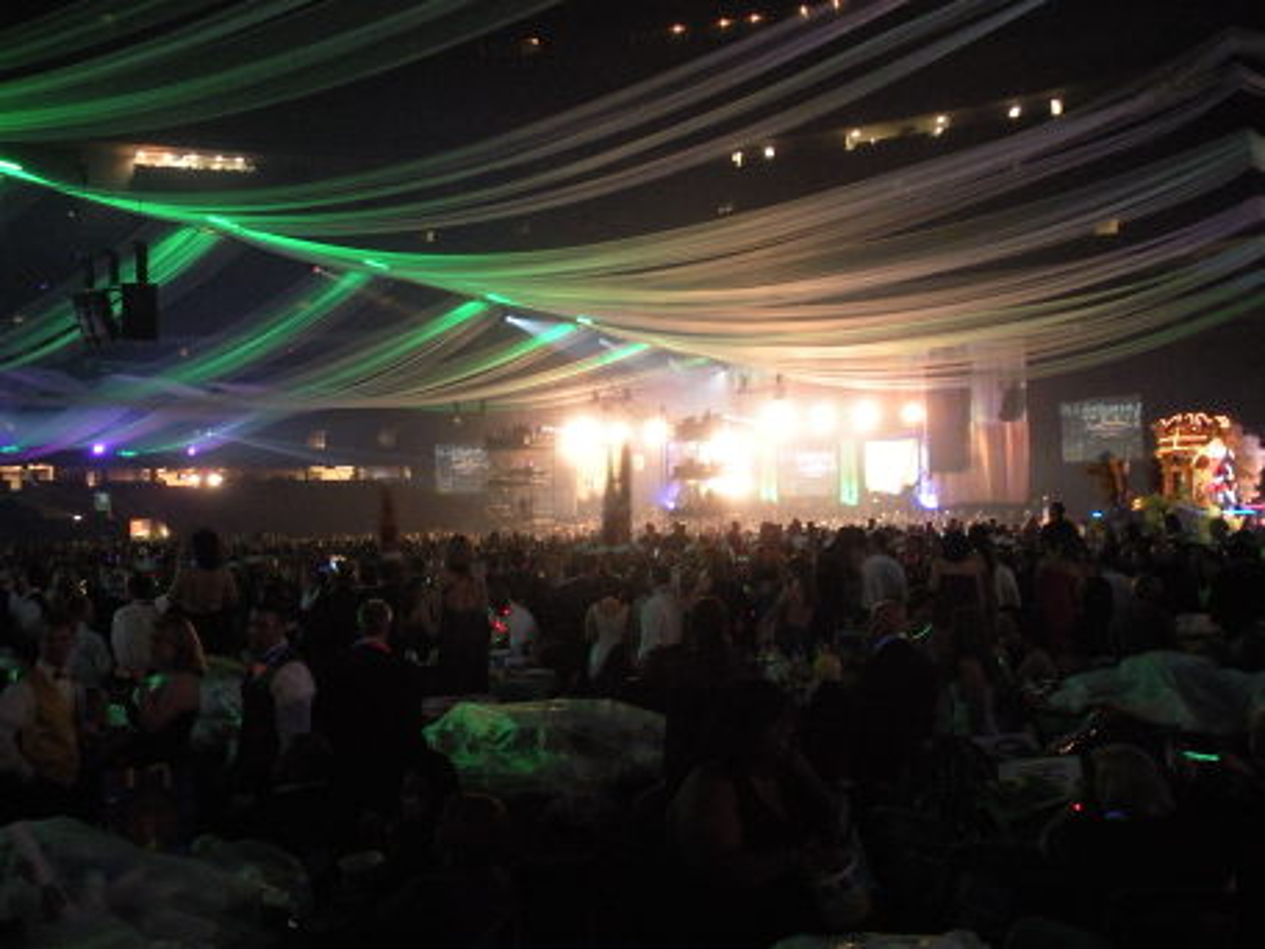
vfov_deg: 39.7
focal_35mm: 36
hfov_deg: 51.4
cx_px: 632
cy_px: 474
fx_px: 1316
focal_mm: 6.3
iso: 430
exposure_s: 1/8
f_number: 3.5
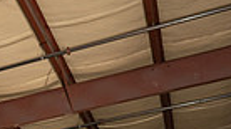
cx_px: -164
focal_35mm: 106
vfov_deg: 10.2
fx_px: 648
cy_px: 287
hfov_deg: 17.2
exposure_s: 1/60
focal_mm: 24
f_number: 4
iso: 1000
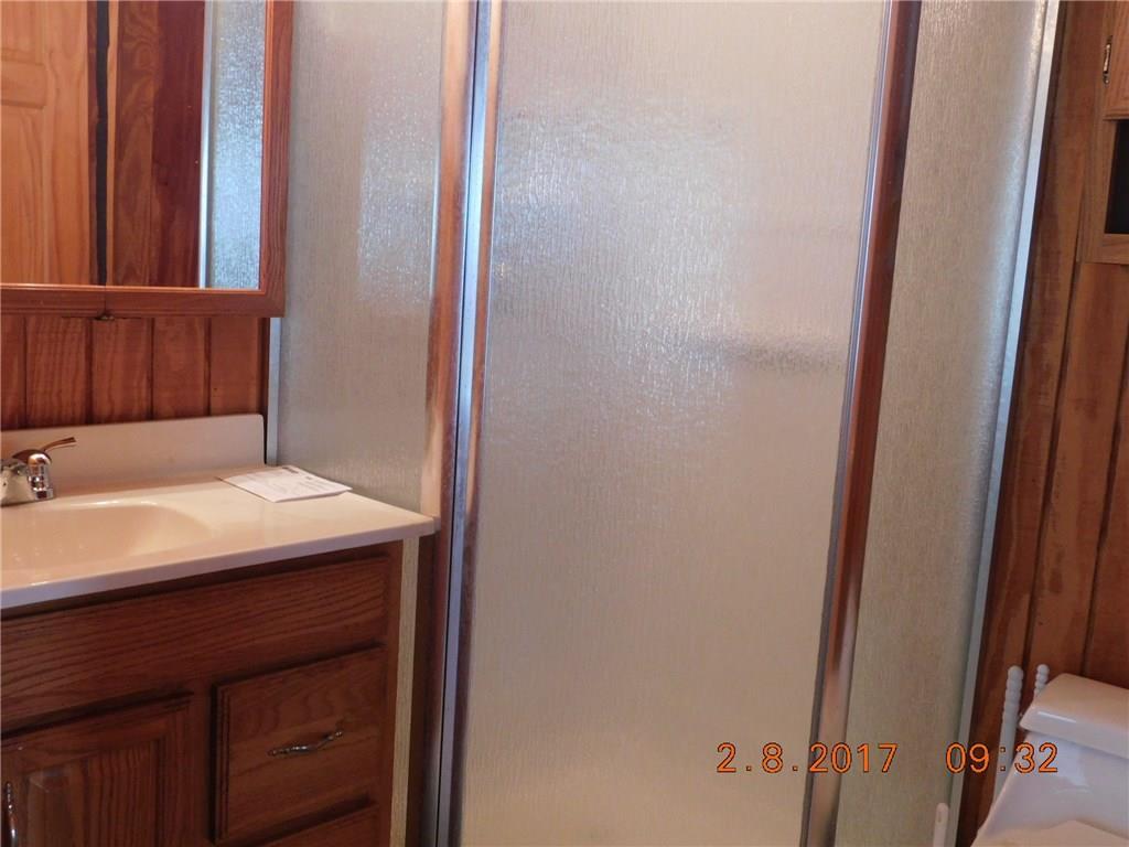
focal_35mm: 36
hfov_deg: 51.4
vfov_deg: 39.7
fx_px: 1174
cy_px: 424
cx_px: 564
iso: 400
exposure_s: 1/25
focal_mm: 6.3
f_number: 3.5
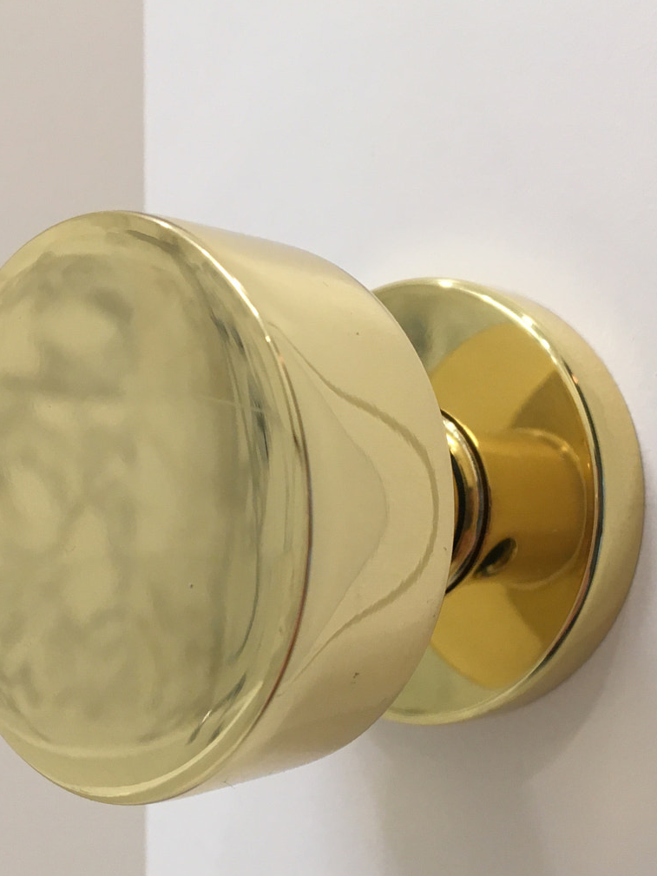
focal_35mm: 46
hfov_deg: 31.5
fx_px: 1164
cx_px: 323
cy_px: 579
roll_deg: -0.5
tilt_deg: -2.9
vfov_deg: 40.8
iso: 25
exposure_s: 1/40
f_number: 2.2
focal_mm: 4.15
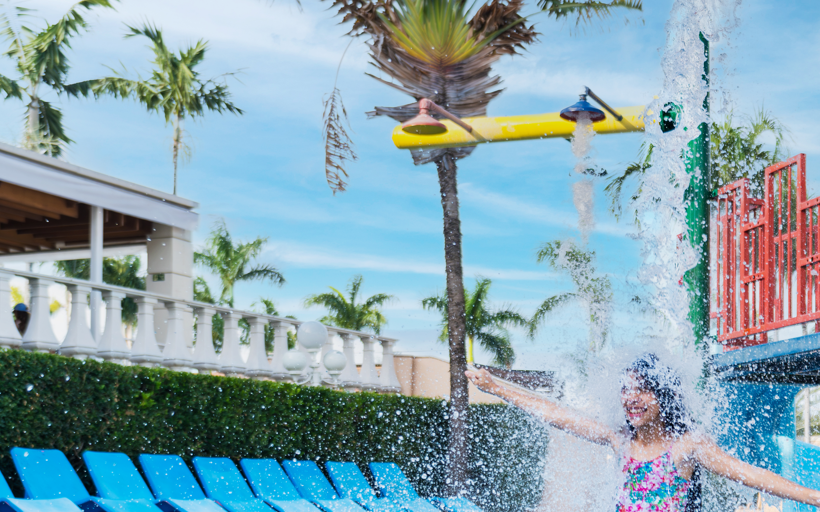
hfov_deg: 34.8
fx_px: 1251
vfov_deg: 23.1
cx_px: 693
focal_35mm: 56
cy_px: 219
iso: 100
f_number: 2.8
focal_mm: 29
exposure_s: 1/1000
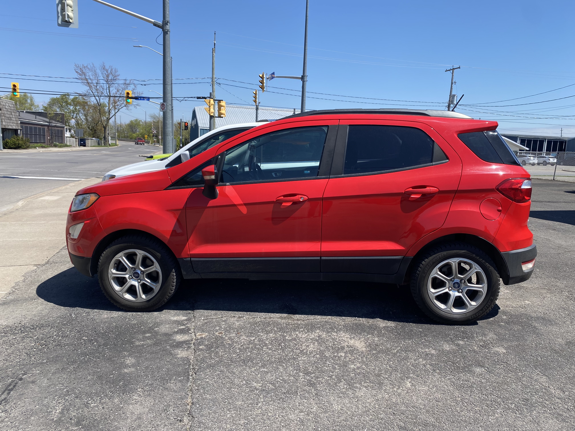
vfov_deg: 53.1
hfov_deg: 67.3
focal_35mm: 26
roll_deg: -2.0
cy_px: 216
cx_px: 288
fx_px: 432
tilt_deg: -10.0
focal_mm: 4.25
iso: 32
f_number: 1.8
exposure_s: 1/2183
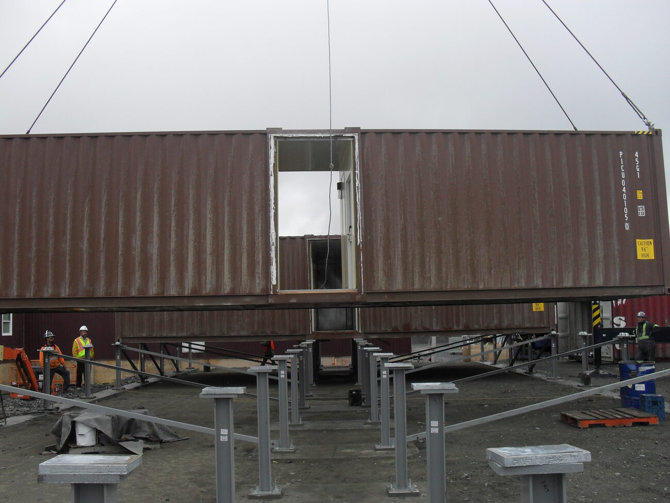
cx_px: 335
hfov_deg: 52.6
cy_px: 252
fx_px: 677
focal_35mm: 35
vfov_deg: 40.7
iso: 100
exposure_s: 1/350
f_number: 3.2
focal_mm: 6.3
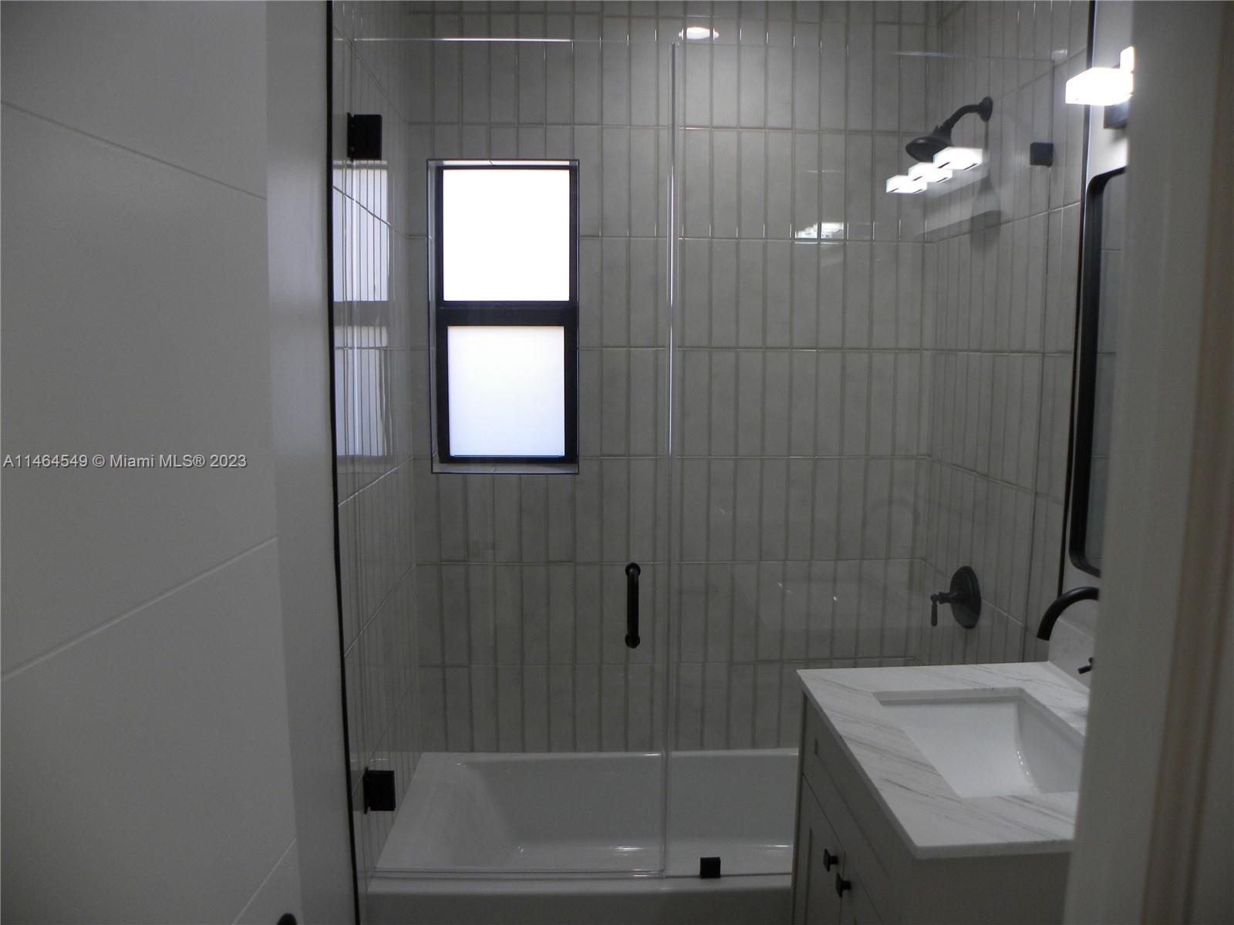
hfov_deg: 67.3
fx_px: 927
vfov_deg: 53.1
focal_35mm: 26
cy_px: 462
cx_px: 617
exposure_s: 1/69
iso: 116
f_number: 2.8
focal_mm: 4.6
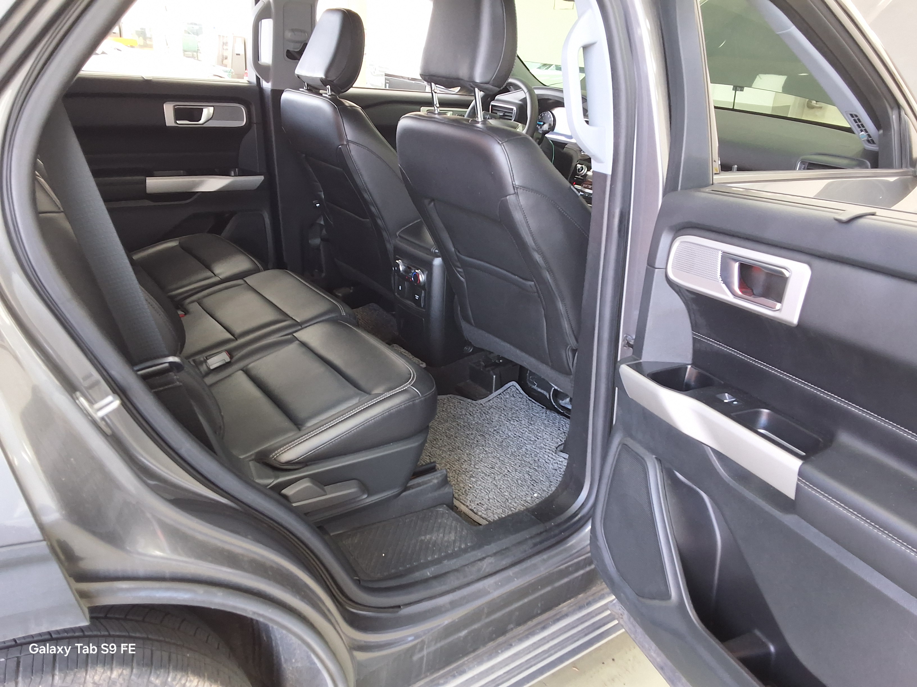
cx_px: 458
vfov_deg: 49.7
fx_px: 742
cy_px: 344
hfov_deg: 63.4
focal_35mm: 28
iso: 100
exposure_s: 1/40
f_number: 1.9
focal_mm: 2.91
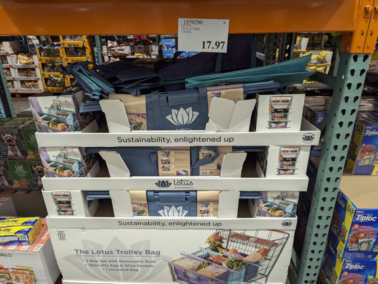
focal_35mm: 24
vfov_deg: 56.9
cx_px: 189
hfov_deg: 71.5
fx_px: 262
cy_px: 142
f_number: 1.85
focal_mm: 6.81
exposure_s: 1/299
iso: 555
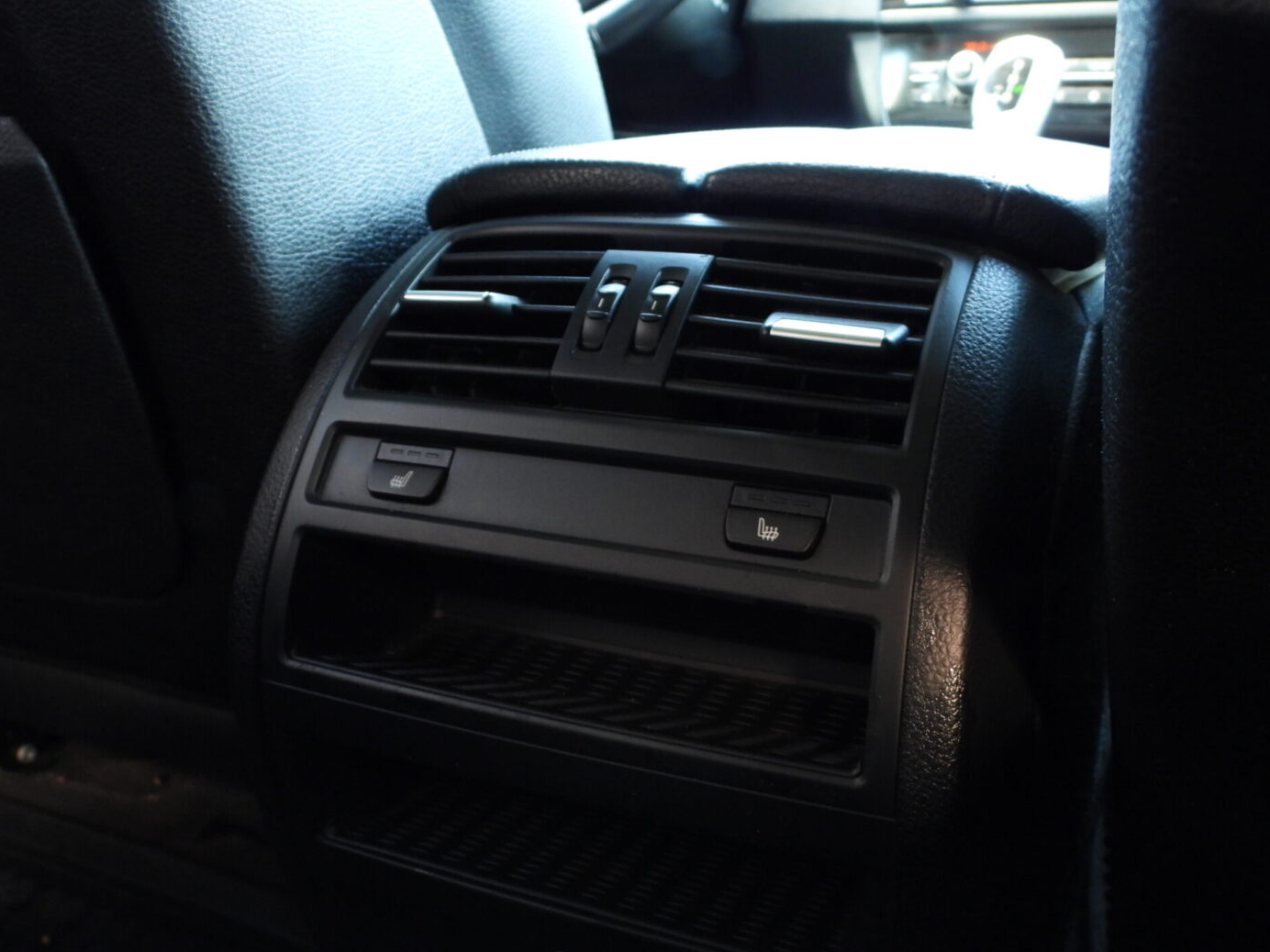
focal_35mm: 36
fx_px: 1321
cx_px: 651
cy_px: 477
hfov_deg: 51.3
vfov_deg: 39.7
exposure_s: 1/13
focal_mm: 6.3
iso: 400
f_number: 3.2
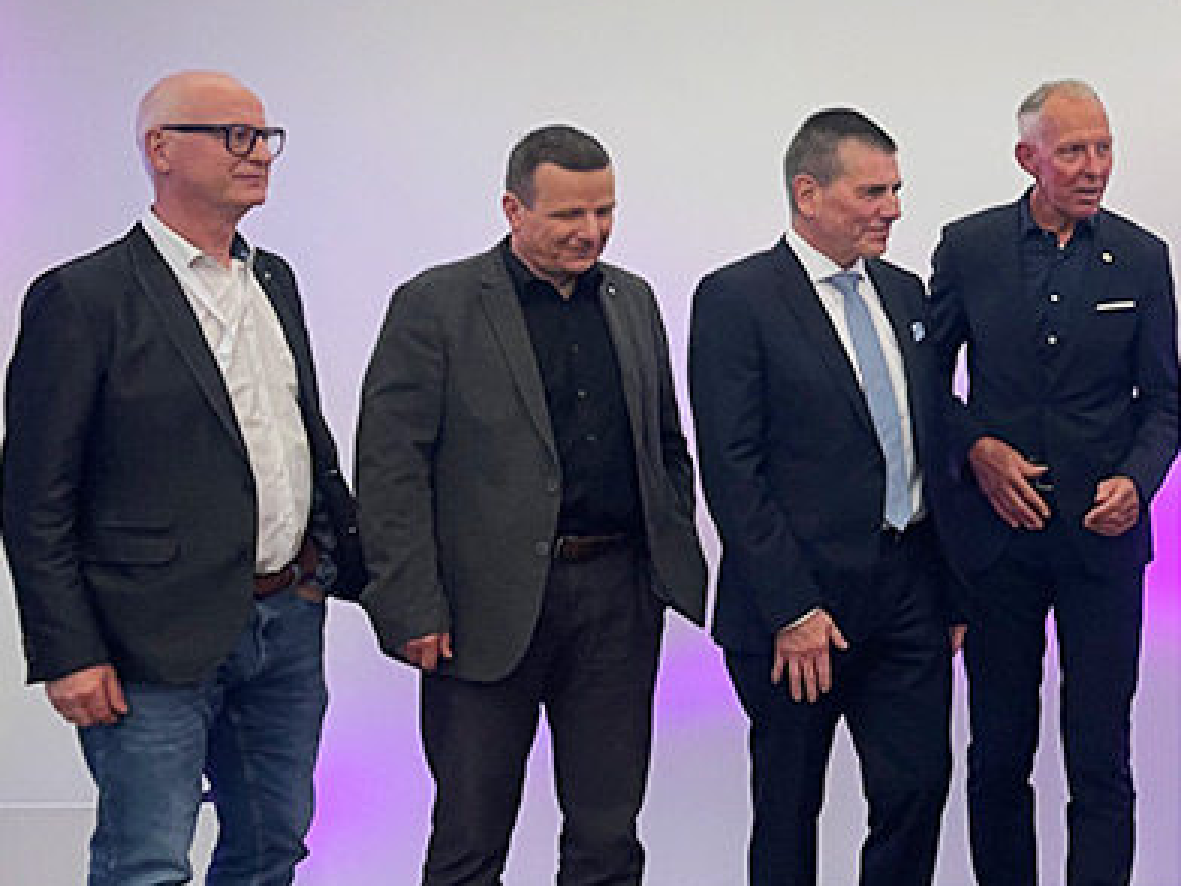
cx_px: 1157
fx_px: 1808
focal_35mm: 53
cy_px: 380
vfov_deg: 27.5
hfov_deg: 33.4
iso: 125
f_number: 1.6
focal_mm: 4.2
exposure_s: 1/50
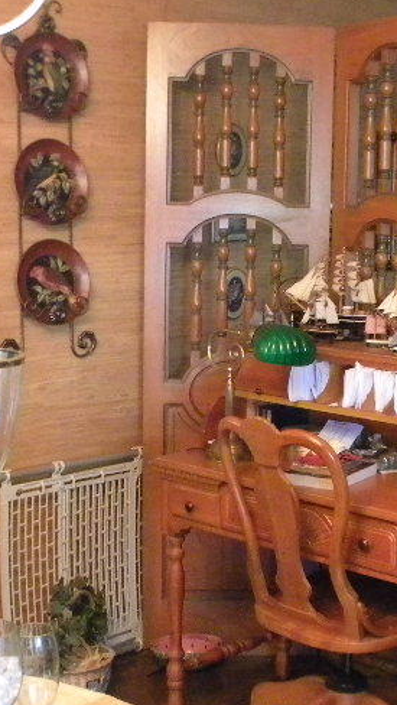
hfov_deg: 18.8
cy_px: 419
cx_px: 283
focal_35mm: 64
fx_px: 1196
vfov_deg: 32.7
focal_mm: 5
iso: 800
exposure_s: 1/23.4
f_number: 3.5
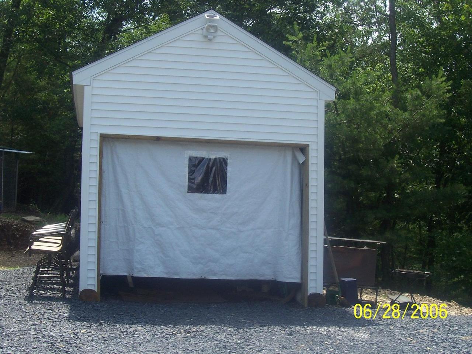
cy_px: 177
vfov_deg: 27.5
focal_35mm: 53
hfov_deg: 36.2
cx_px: 236
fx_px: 723
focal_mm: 8.6
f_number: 6.7
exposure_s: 1/180
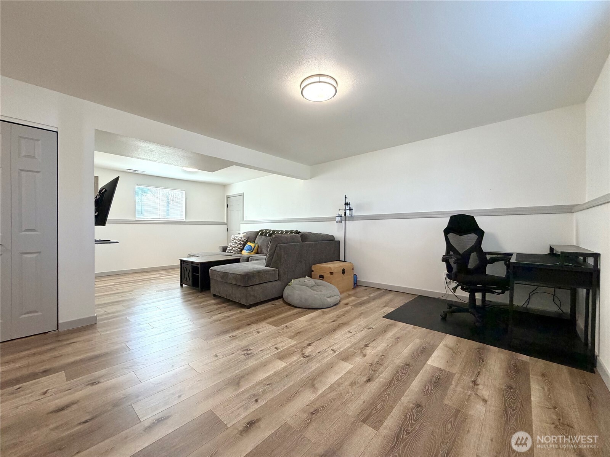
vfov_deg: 85.7
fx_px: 247
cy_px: 228
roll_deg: +0.6
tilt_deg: +1.0
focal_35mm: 14
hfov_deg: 102.1
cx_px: 305
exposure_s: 1/120
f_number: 2.2
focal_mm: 2.22
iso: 320
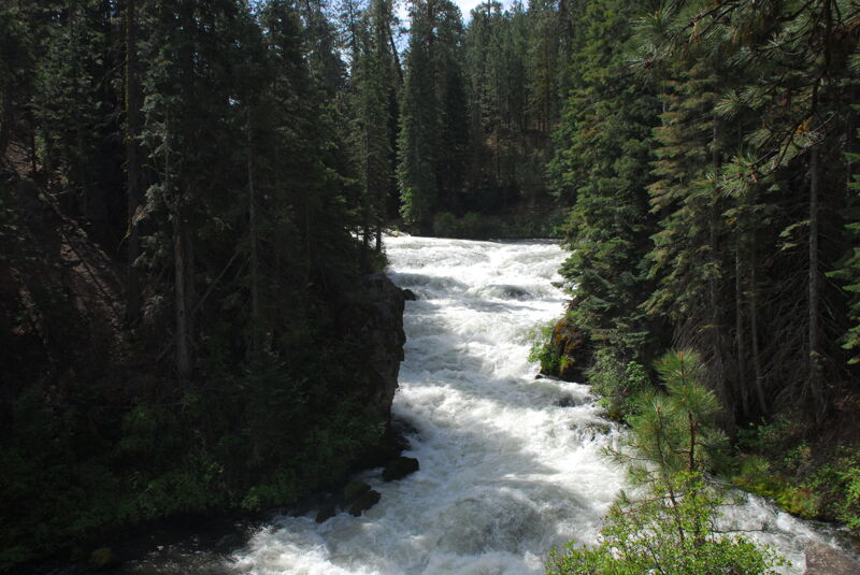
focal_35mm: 36
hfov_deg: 53.1
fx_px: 861
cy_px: 288
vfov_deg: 36.9
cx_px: 430
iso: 160
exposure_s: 1/500
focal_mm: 24
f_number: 5.6
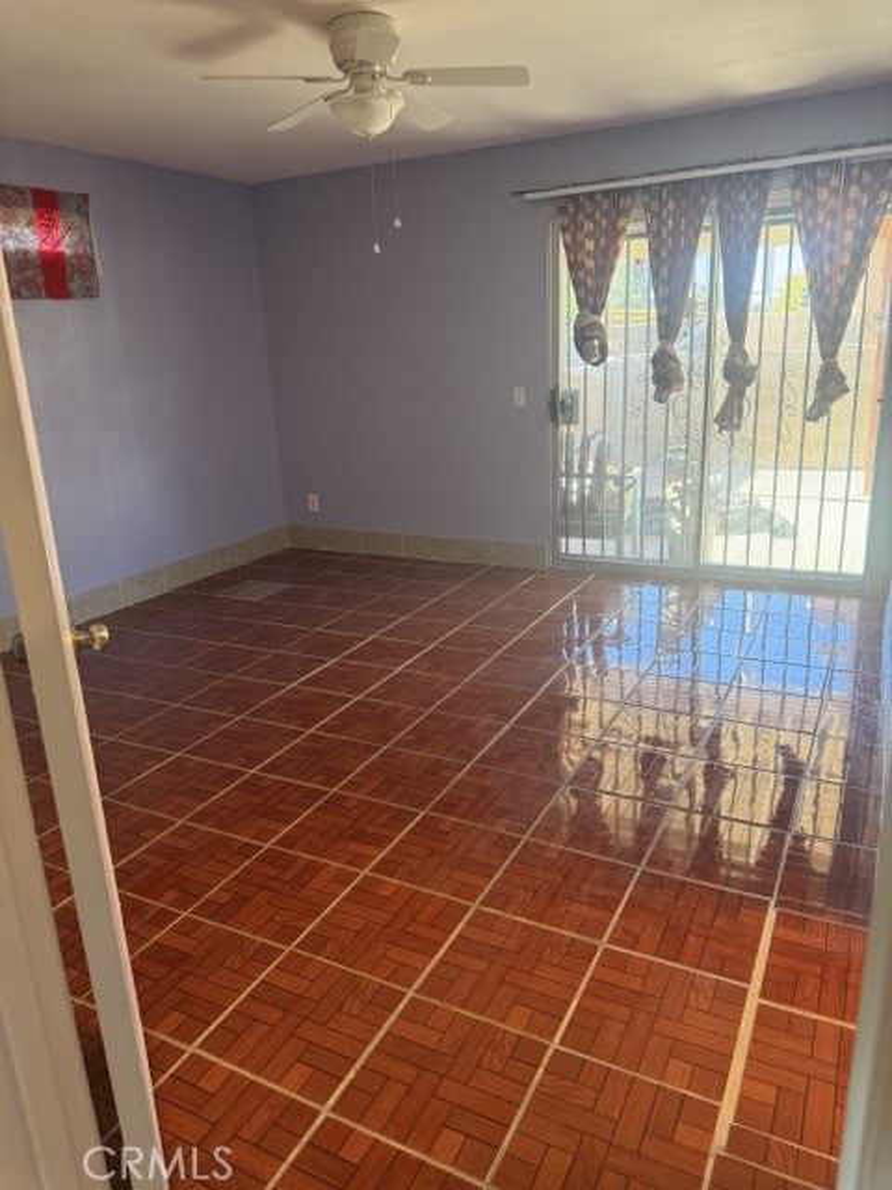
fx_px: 825
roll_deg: +1.9
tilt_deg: -16.6
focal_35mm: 24
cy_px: 595
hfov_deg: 56.8
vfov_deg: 71.6
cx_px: 446
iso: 200
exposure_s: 1/60
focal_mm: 6.76
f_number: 1.78
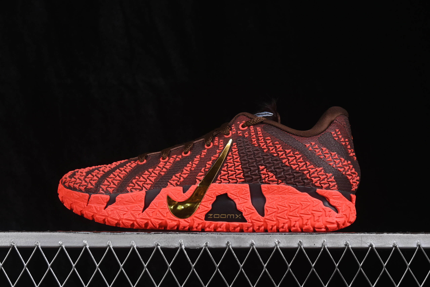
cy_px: 144
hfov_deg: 27.0
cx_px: 215
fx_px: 896
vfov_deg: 18.2
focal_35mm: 75
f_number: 8
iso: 160
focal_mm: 50
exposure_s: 1/80
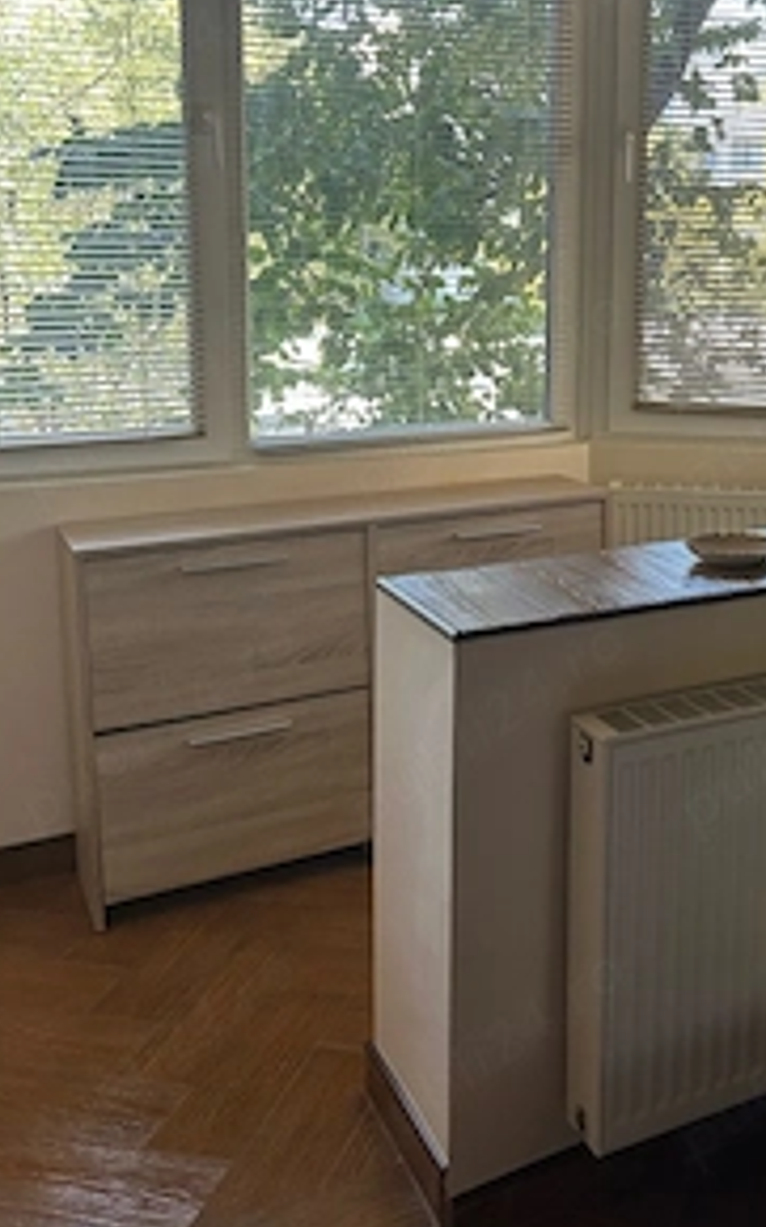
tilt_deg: -9.7
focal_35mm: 38
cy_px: 448
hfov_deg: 32.9
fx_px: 1271
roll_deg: -0.6
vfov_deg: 51.0
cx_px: 571
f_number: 1.5
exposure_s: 1/121
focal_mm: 5.7
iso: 125
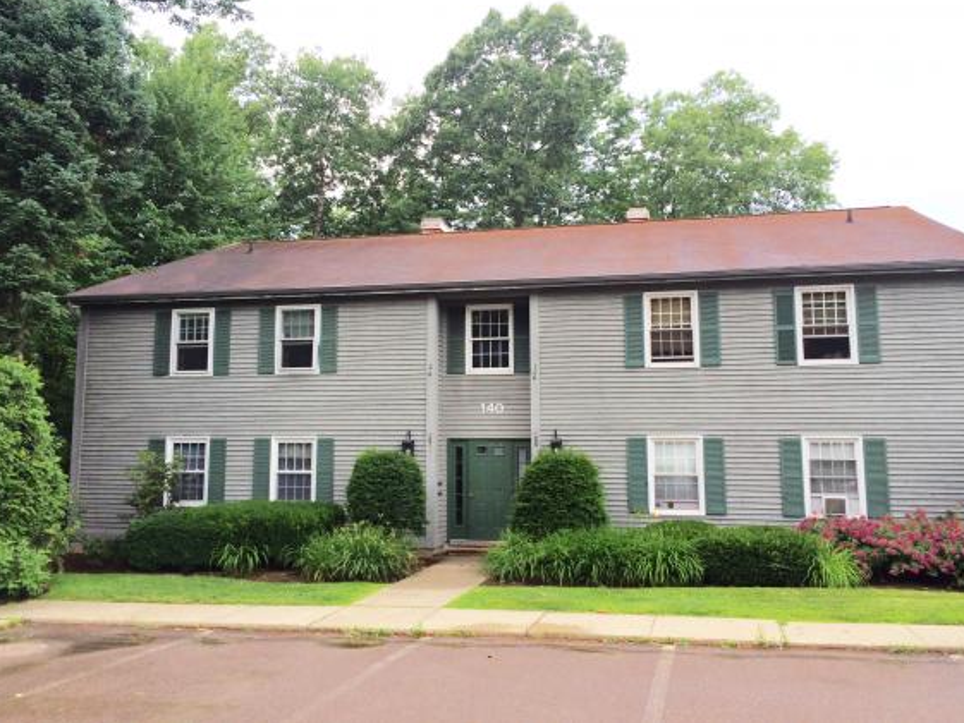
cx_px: 491
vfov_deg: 46.8
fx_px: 836
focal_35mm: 30
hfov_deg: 59.9
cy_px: 351
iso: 32
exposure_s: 1/189
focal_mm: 4.15
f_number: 2.2
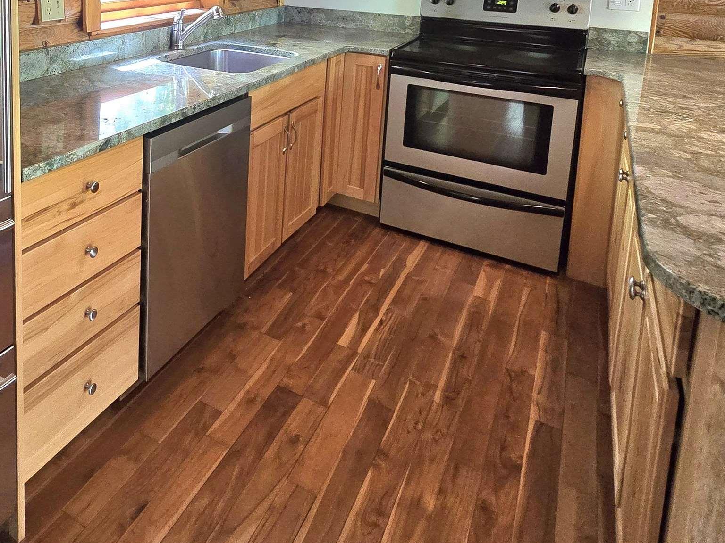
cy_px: 21
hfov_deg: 62.7
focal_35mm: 26
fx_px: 545
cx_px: 166
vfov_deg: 46.0
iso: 320
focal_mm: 2.2
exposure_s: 1/60.2
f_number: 2.2
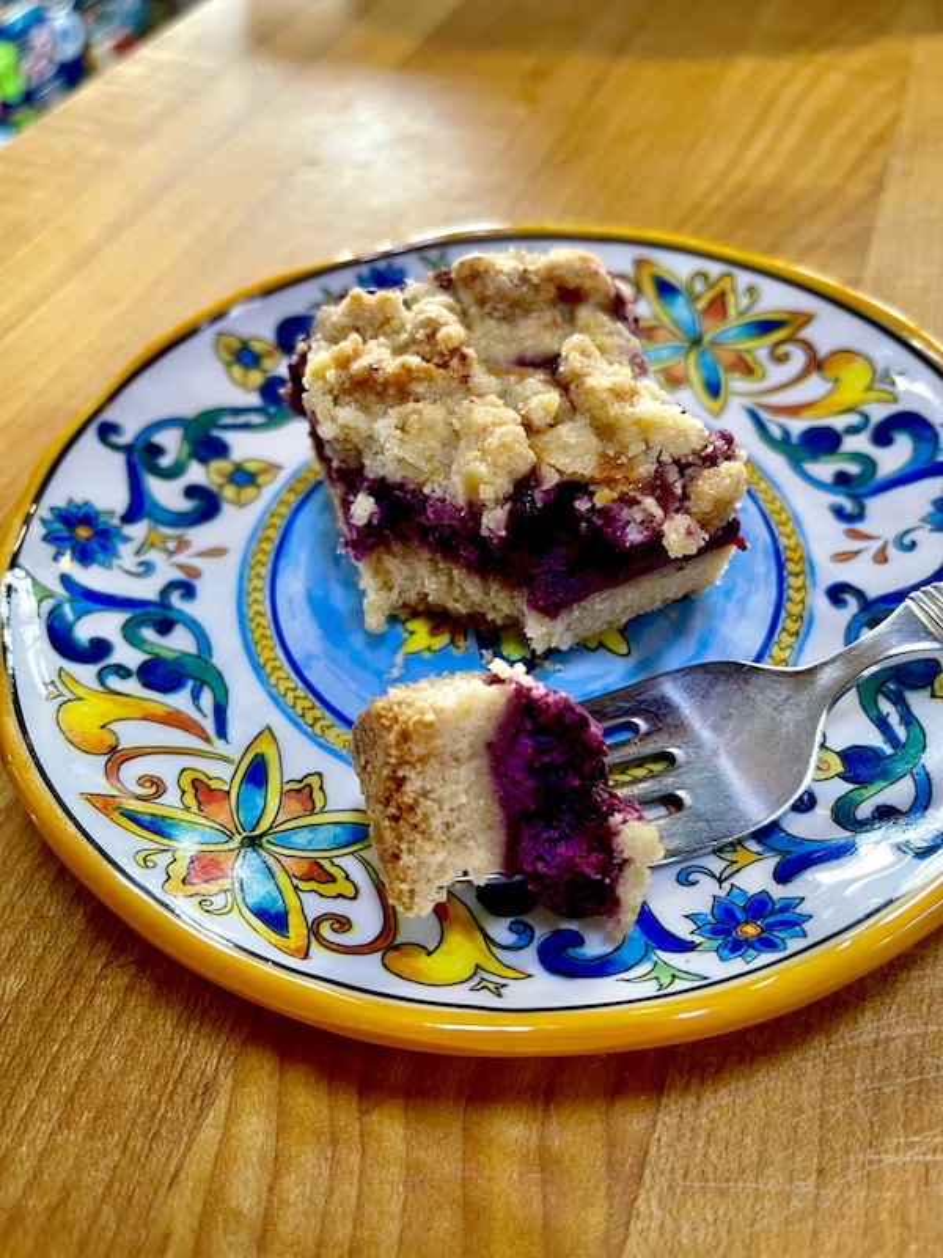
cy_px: 629
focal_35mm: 26
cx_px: 472
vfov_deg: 67.3
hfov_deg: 53.1
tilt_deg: -49.7
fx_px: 944
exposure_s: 1/67
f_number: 1.6
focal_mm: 5.1
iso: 125
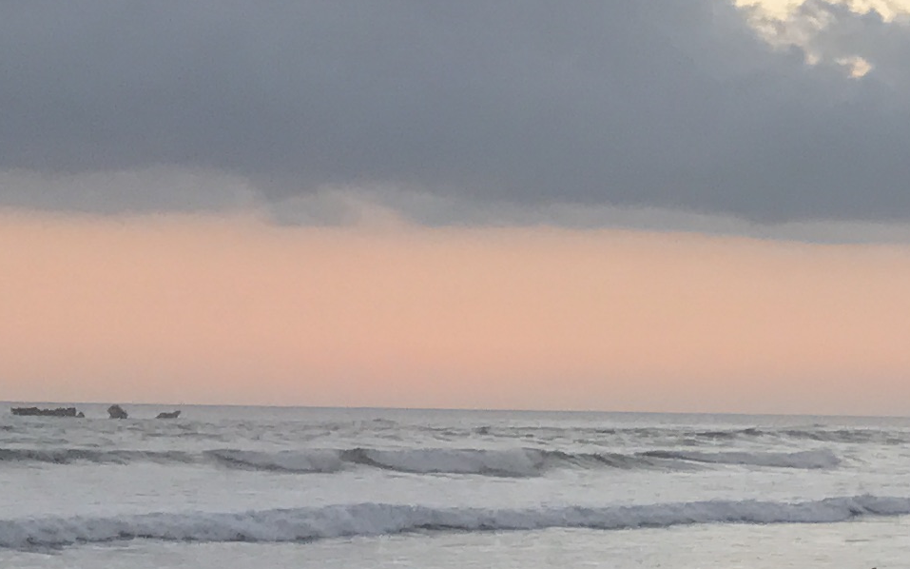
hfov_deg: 15.0
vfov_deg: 10.4
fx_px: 3100
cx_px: 1532
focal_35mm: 125
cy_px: 499
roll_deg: -0.5
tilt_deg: -0.4
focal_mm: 3.99
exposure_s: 1/120
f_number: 1.8
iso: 40
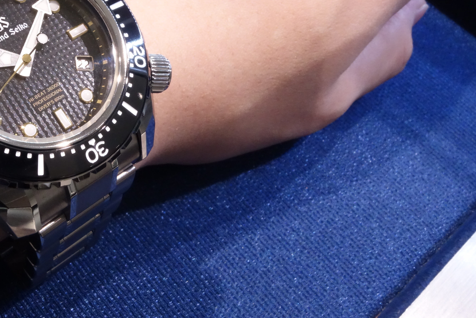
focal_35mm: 54
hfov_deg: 34.3
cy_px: 67
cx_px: 25
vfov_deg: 24.7
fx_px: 714
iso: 1250
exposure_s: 1/30
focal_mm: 10.4
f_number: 11
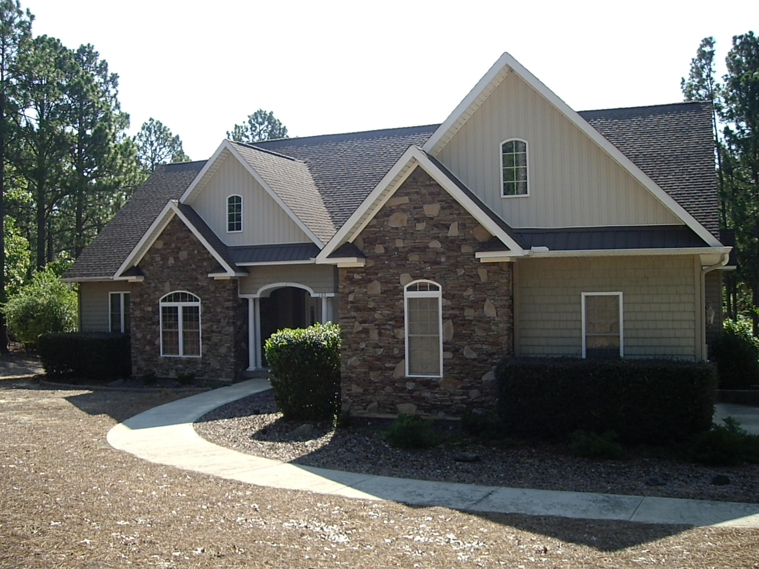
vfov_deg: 37.7
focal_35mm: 38
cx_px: 380
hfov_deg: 49.0
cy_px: 284
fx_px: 833
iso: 50
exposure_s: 1/400
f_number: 2.7
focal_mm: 6.2
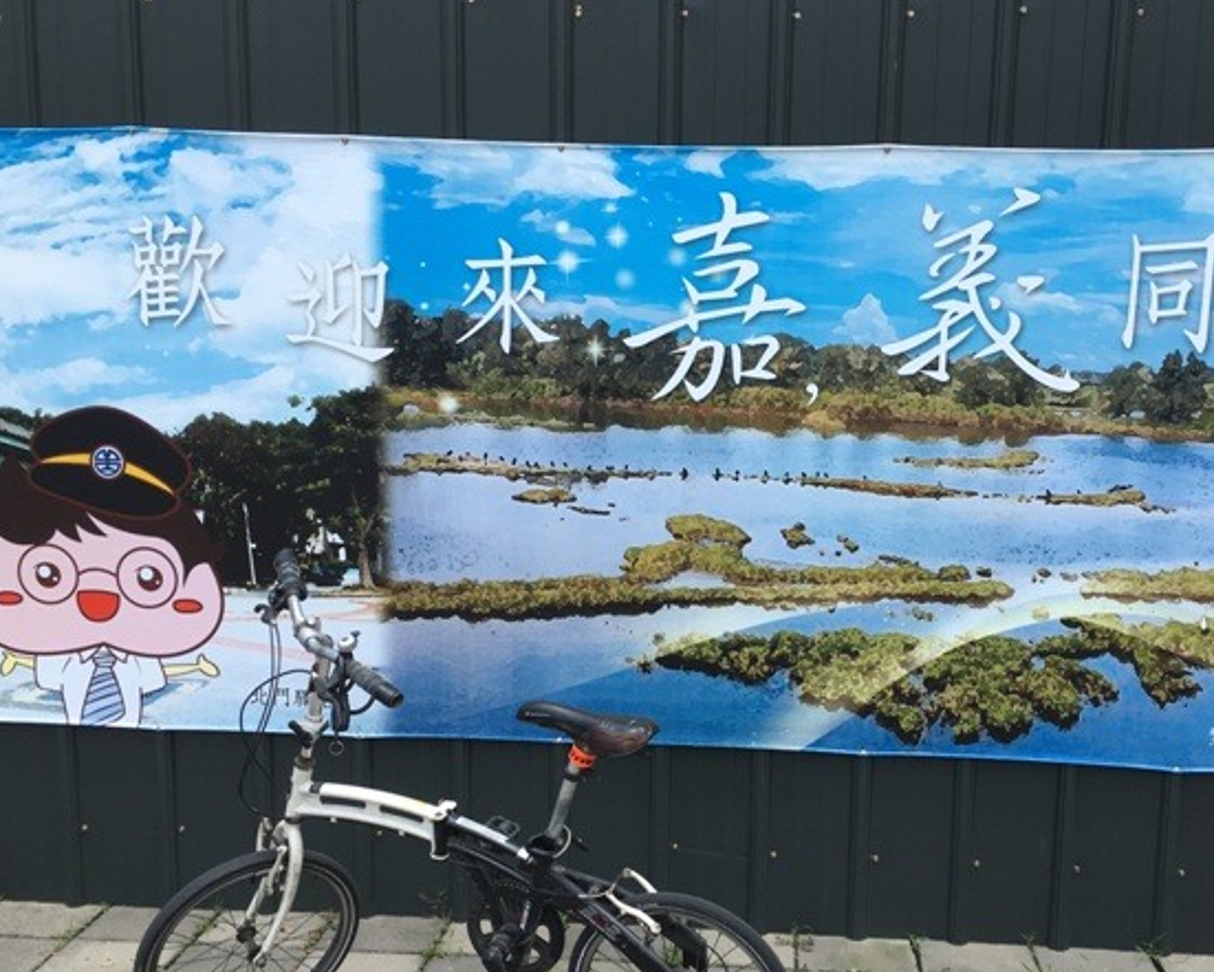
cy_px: 555
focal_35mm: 37
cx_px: 718
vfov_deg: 40.1
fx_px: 1330
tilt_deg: -7.3
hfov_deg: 48.8
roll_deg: -0.9
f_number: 2.2
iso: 25
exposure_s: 1/855
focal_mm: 4.15
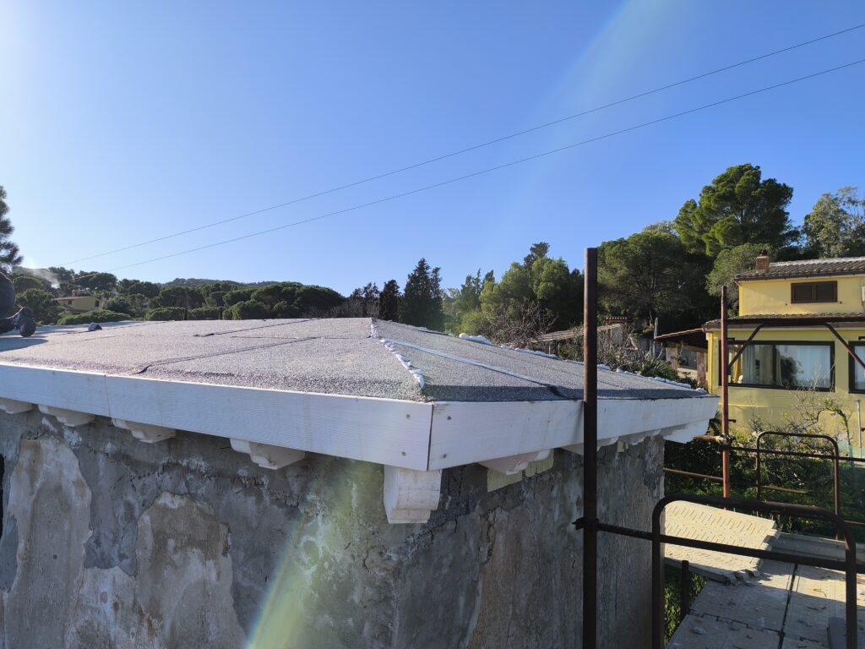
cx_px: 432
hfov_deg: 73.9
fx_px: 575
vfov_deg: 58.9
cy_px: 324
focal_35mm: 23
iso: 50
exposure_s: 1/1237
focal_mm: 6.14
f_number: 1.65
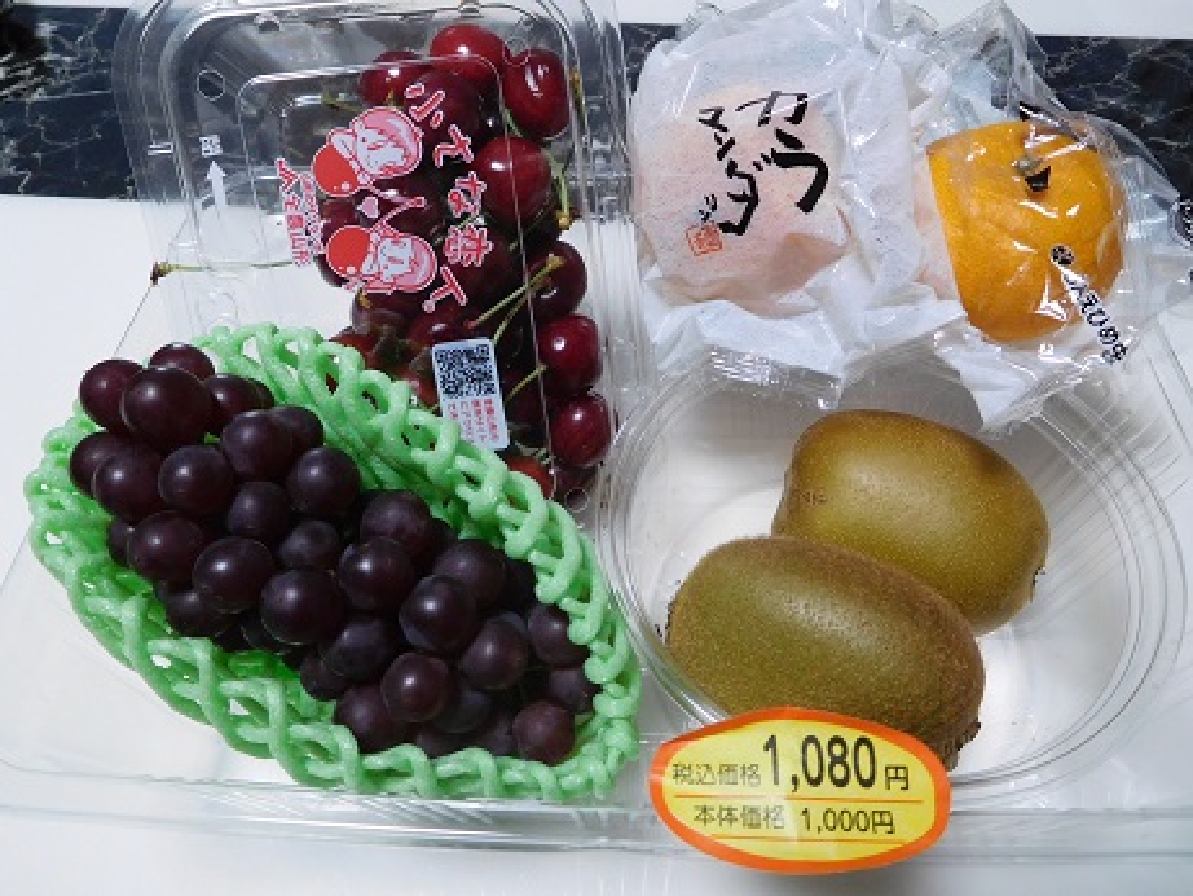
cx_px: 596
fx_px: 862
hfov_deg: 69.4
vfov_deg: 54.9
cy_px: 448
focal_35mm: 25
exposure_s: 1/30
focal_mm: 4.5
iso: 400
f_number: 3.4
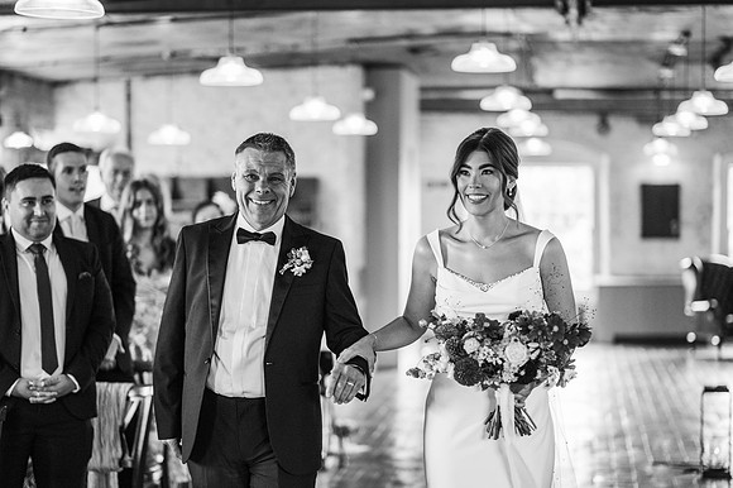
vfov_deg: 16.1
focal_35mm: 85
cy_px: 244
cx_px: 366
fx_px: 1730
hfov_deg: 23.9
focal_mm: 85
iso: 720
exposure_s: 1/200
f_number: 2
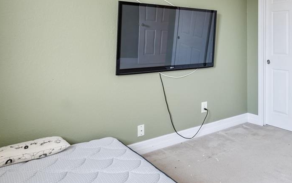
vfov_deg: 36.8
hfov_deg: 51.5
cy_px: 34
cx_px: 261
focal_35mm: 33
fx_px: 263
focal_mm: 14
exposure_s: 1/10
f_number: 8
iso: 400
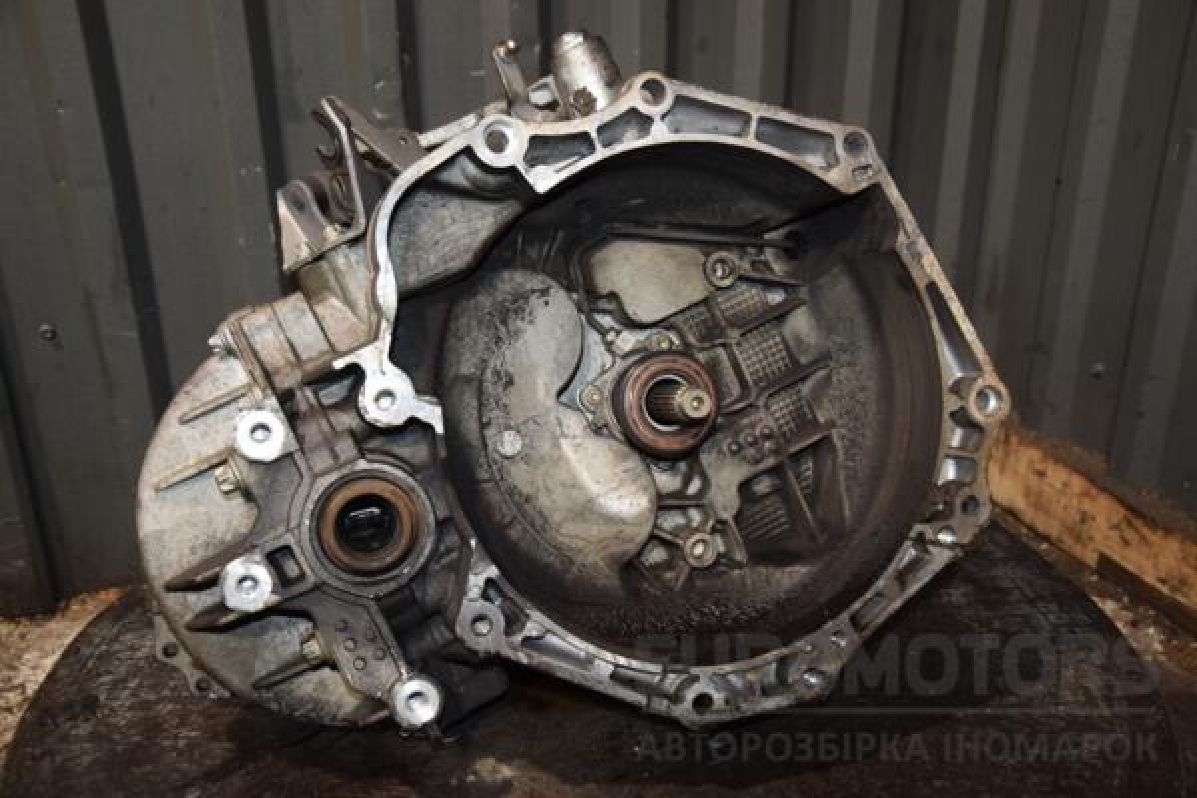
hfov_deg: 51.3
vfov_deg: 35.5
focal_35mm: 38
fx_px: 1247
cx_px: 598
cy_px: 399
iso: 800
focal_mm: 25
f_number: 5
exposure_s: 1/60
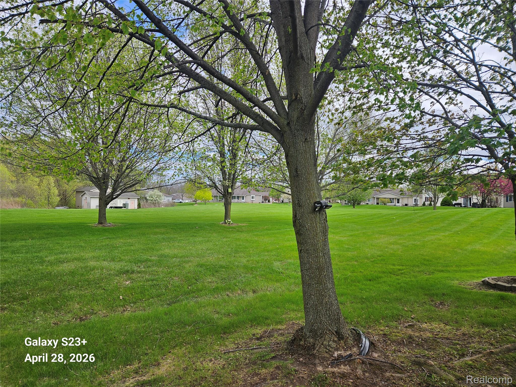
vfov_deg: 58.9
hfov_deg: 73.9
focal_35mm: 23
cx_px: 258
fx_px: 343
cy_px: 194
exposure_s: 1/1102
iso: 25
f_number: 1.8
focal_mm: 5.4
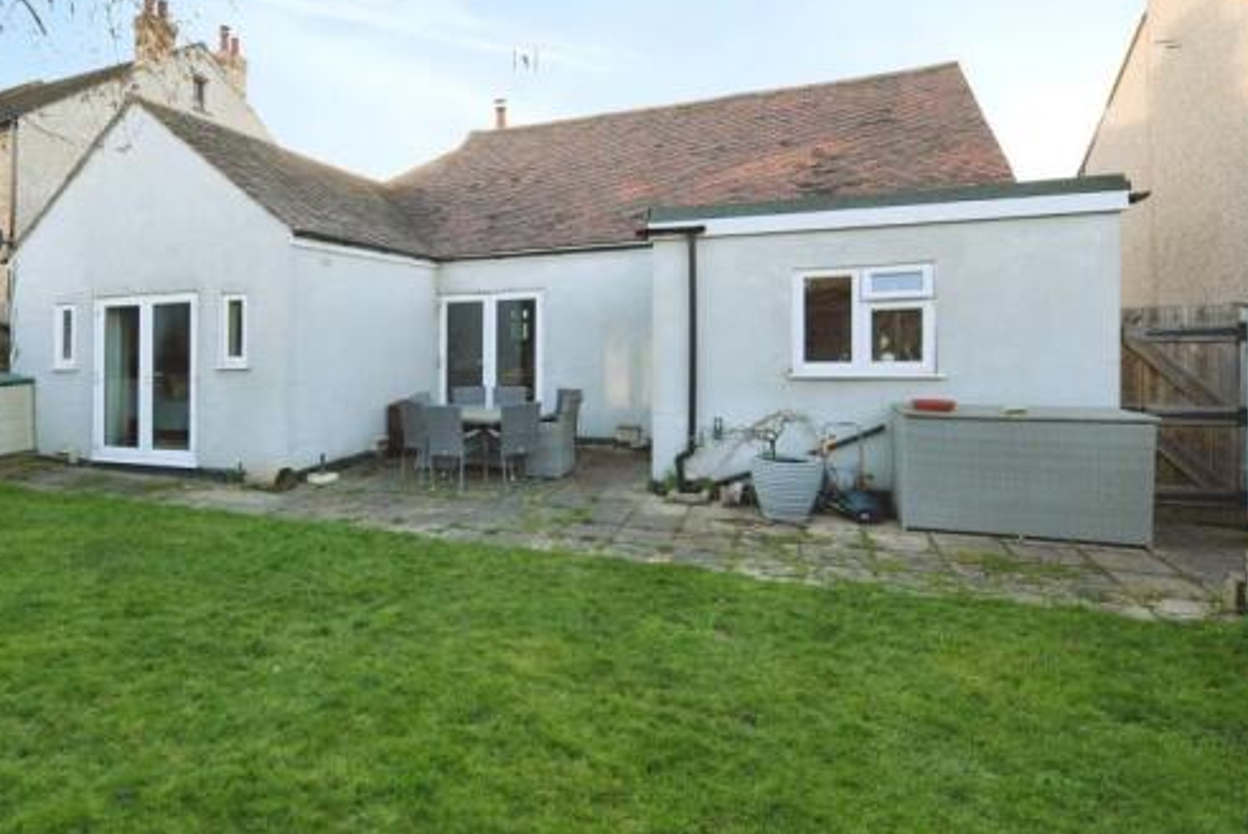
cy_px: 314
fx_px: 694
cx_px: 449
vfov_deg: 61.2
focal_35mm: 20
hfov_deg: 81.9
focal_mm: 15
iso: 800
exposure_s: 1/200
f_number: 8
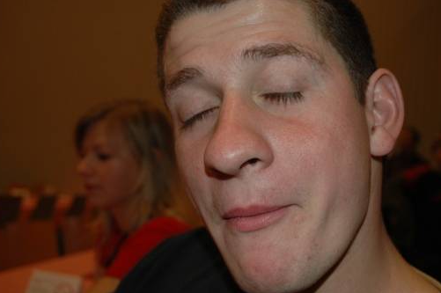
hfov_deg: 42.5
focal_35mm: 46
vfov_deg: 29.2
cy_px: 130
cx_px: 269
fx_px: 563
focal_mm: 24
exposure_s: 1/60
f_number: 3.8
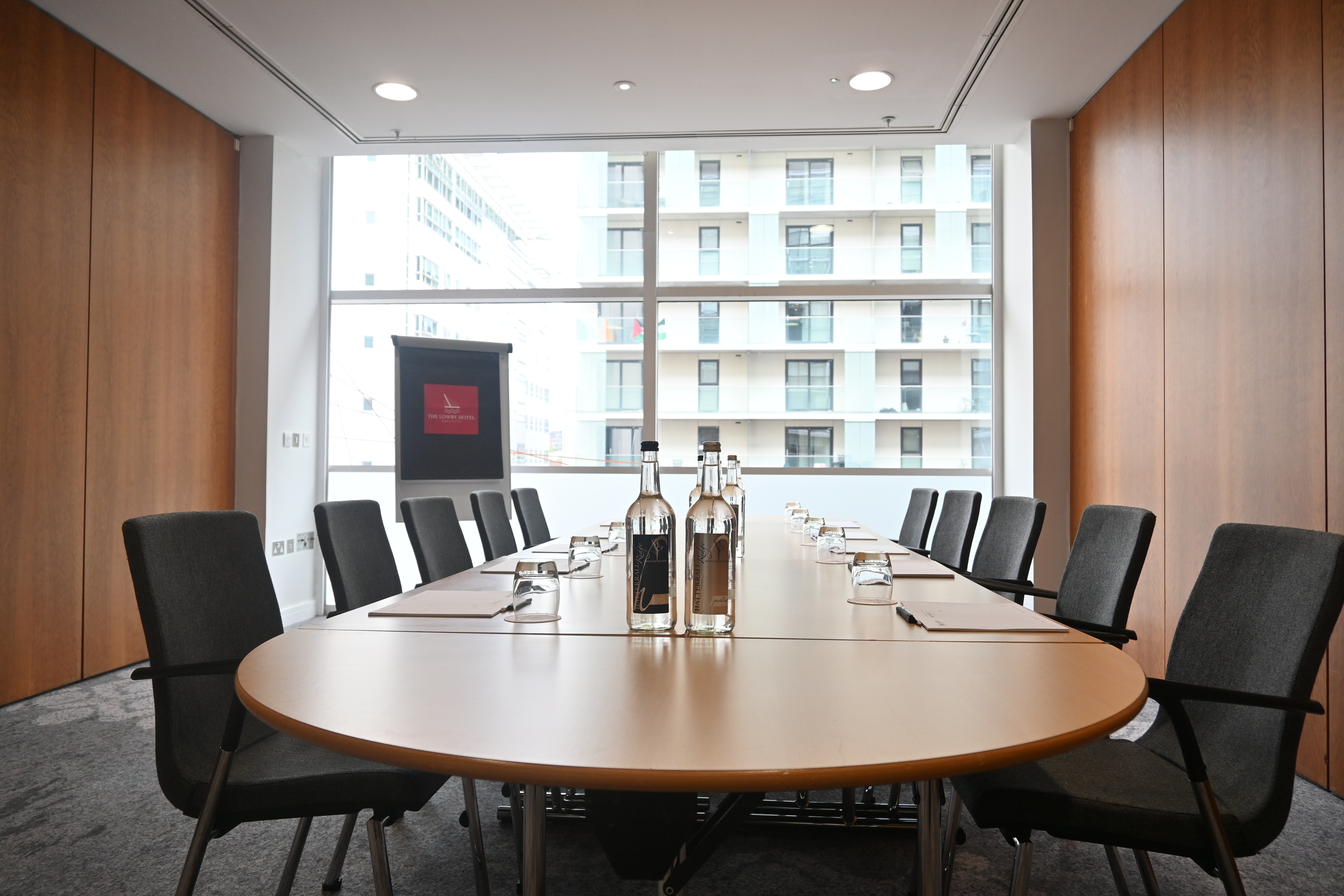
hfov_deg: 73.7
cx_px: 672
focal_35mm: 24
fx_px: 896
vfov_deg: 53.1
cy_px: 448
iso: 320
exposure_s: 1/160
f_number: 4.5
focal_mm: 16
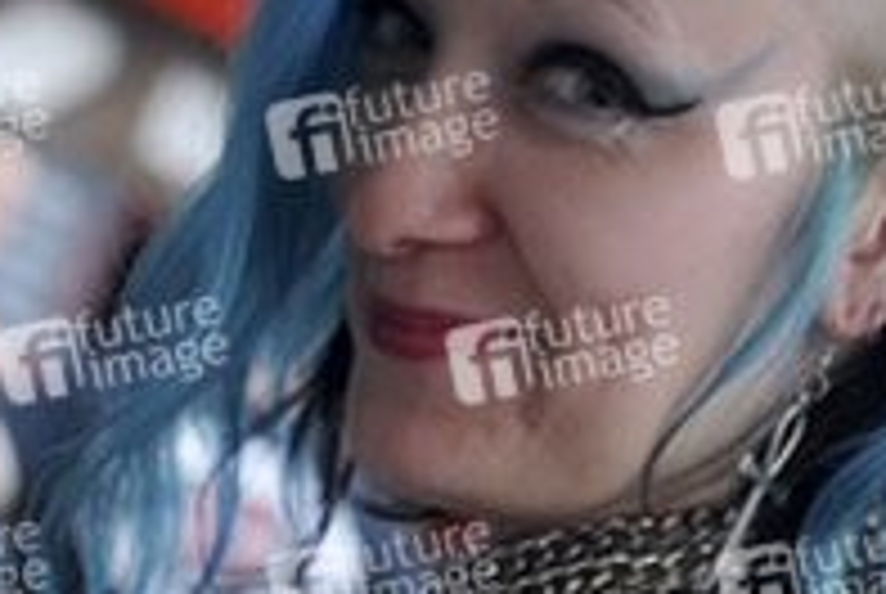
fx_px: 2810
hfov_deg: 17.9
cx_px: 441
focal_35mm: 114
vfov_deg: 12.1
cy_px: 238
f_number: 4
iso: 640
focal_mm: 50
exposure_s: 1/50
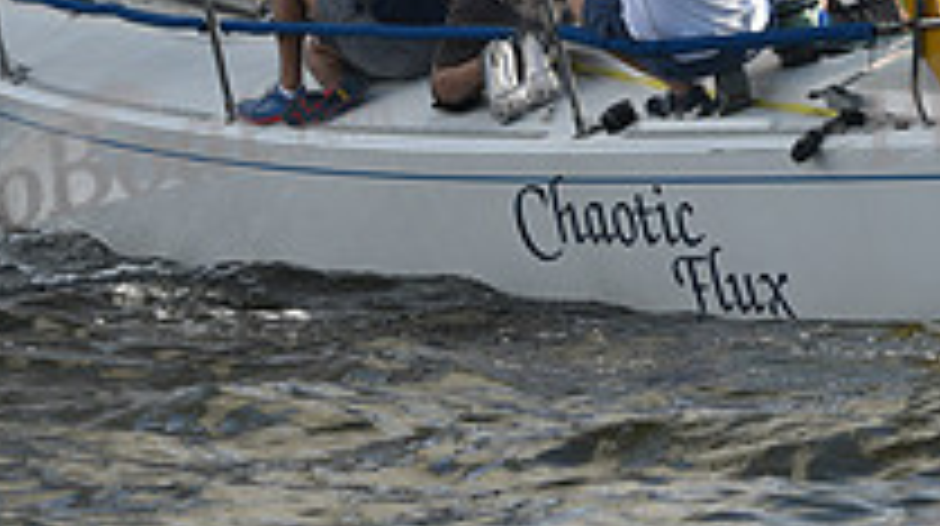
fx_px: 9784
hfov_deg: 5.5
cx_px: 630
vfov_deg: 3.1
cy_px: -119
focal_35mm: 393
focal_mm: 135
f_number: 7.1
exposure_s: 1/1250
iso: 250
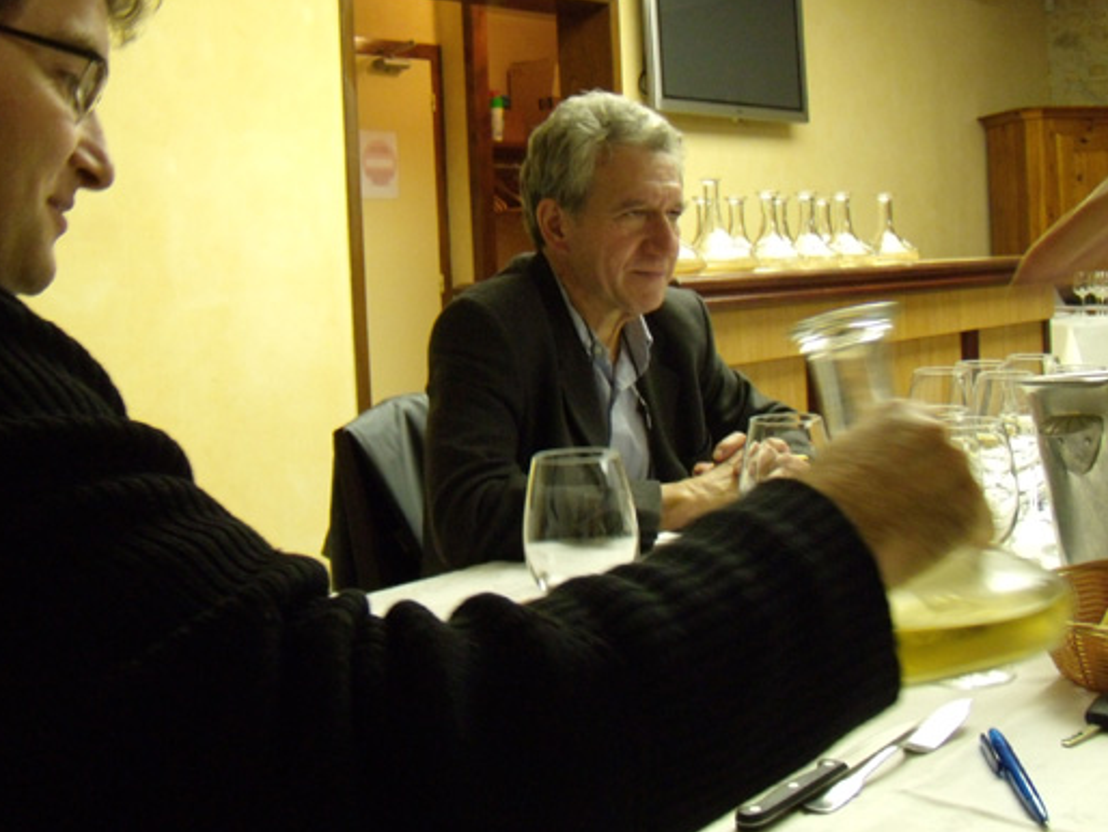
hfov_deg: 44.8
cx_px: 548
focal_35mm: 42
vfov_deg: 34.3
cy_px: 356
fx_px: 1345
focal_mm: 6.4
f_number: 3.6
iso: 400
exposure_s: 1/30
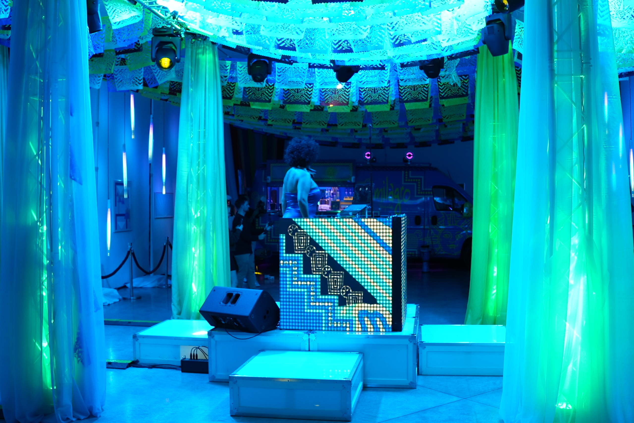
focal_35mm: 36
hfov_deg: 53.1
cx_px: 317
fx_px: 634
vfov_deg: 36.9
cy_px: 212
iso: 640
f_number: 4.5
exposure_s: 1/60
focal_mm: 24
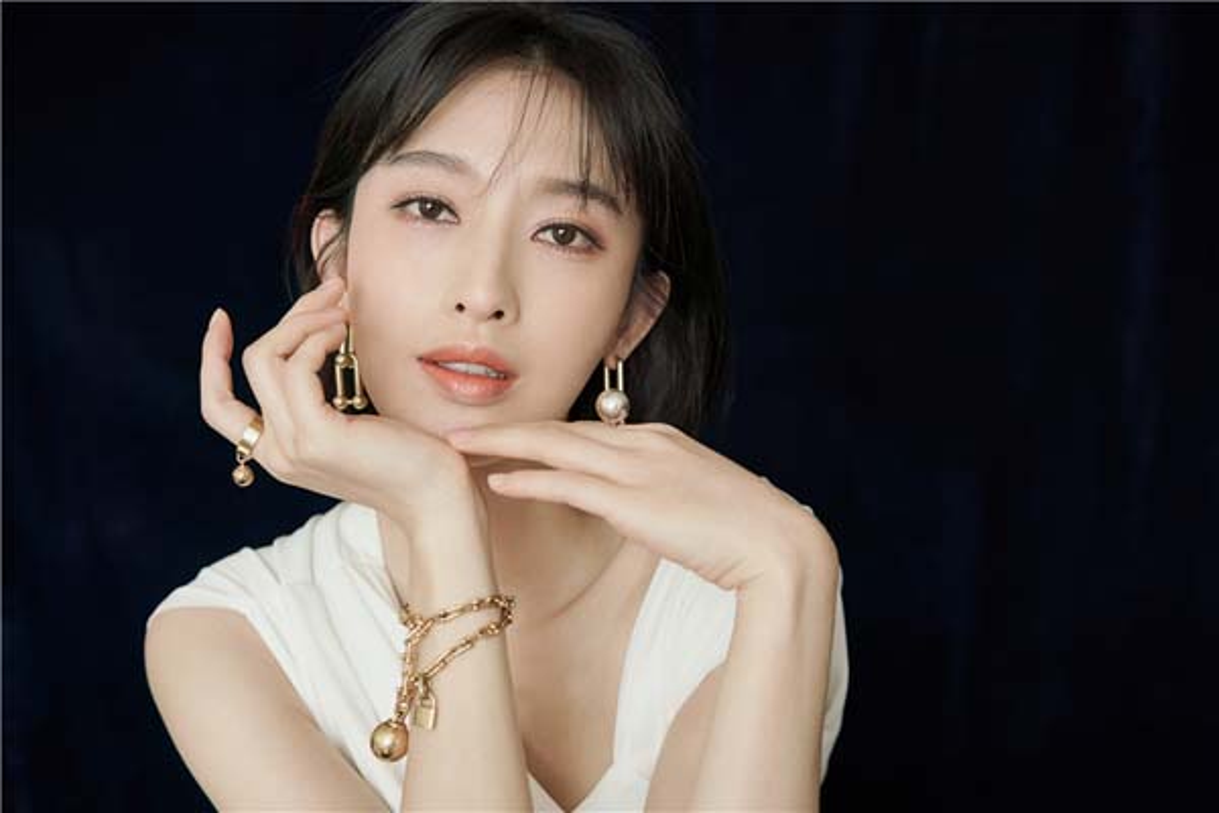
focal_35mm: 55
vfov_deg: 24.6
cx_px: 610
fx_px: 1862
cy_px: 406
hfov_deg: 36.2
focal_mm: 55
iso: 320
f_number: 4
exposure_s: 1/320
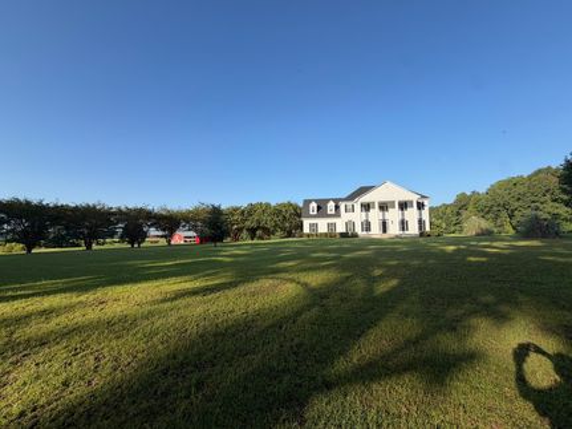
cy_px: 214
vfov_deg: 85.6
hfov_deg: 102.1
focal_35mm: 14
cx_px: 286
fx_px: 231
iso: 32
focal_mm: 2.22
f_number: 2.2
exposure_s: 1/770
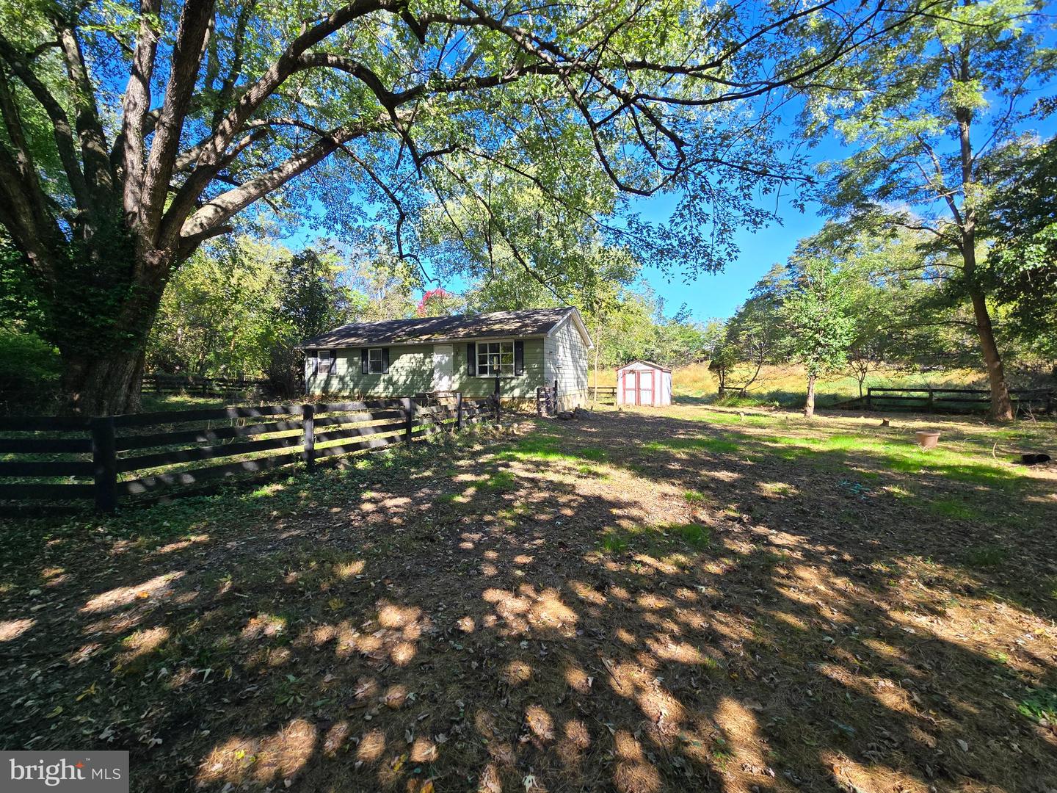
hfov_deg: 106.2
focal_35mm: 13
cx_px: 528
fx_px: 397
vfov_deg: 89.9
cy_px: 396
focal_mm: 2.2
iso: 50
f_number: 2.2
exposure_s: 1/395
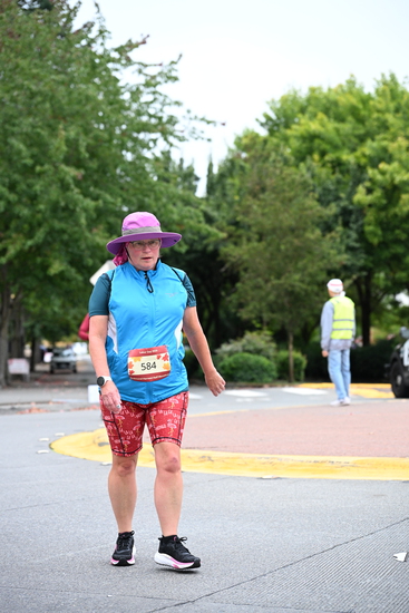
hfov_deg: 16.3
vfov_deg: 24.2
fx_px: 1430
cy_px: 306
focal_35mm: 84
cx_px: 204
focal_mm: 84
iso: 1600
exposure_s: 1/500
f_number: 4
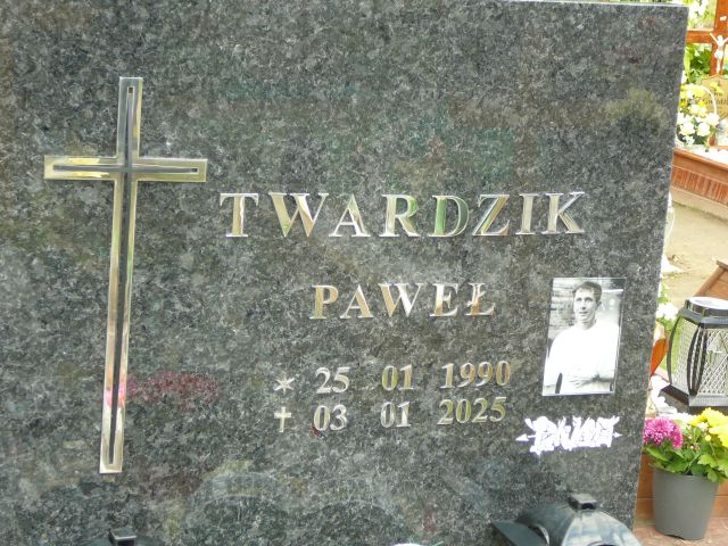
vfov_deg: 19.1
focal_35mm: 77
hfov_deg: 25.3
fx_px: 1619
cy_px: 273
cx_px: 364
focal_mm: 11.5
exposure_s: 1/125
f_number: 3.7
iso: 80
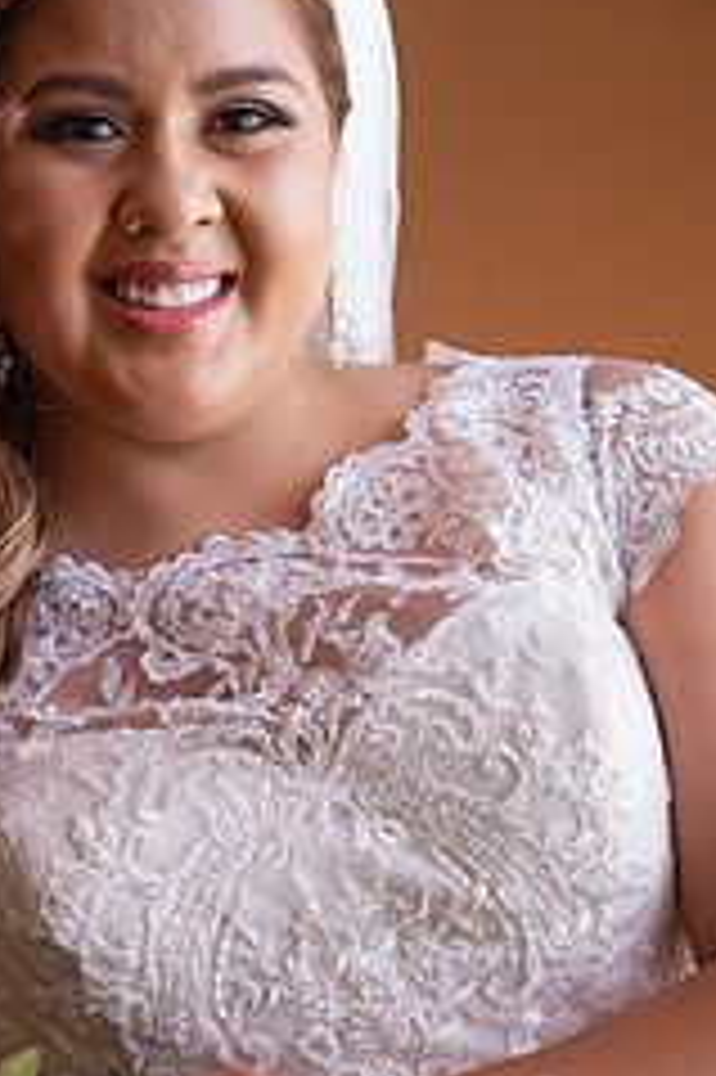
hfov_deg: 12.0
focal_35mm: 113
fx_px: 3376
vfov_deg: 18.0
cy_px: 806
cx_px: 61
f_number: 5.6
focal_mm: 60
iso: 400
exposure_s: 1/60
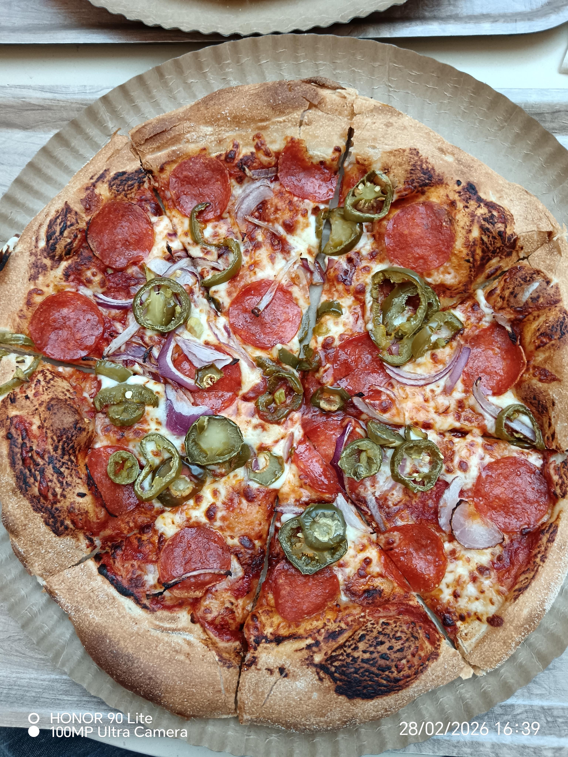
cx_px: 284
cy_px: 378
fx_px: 591
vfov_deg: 65.3
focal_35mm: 27
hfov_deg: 51.4
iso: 506
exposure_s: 1/50
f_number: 1.9
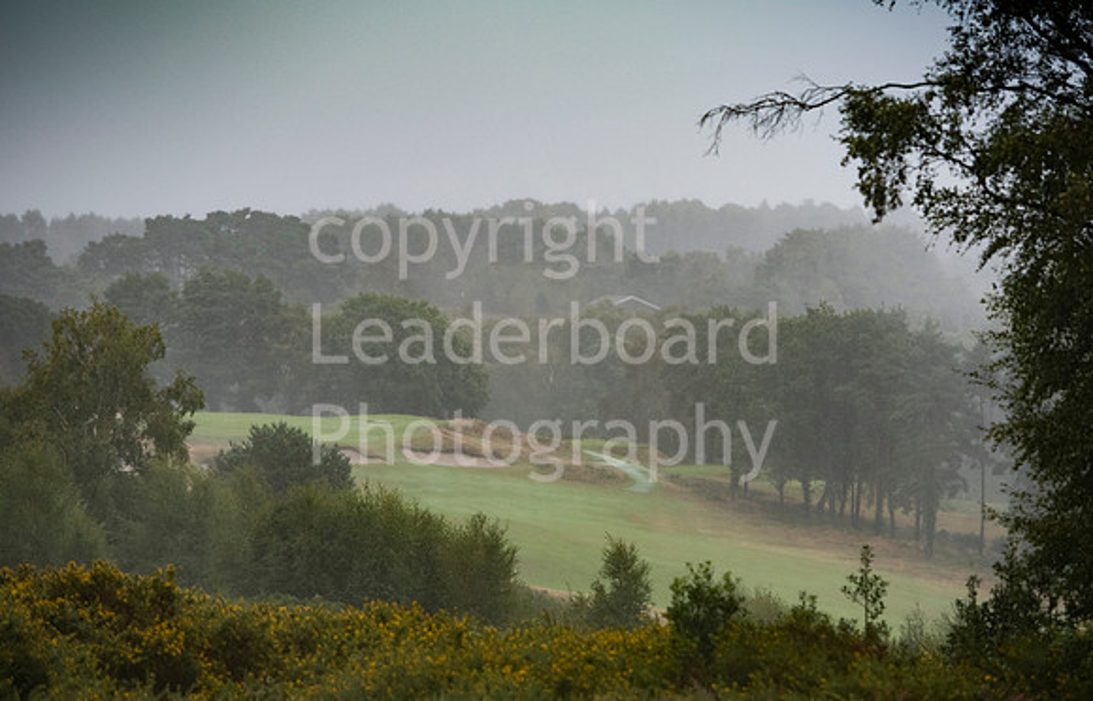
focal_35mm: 147
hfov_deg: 14.1
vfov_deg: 9.1
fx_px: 4424
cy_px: 360
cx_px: 538
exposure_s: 1/500
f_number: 4
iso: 1250
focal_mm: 135
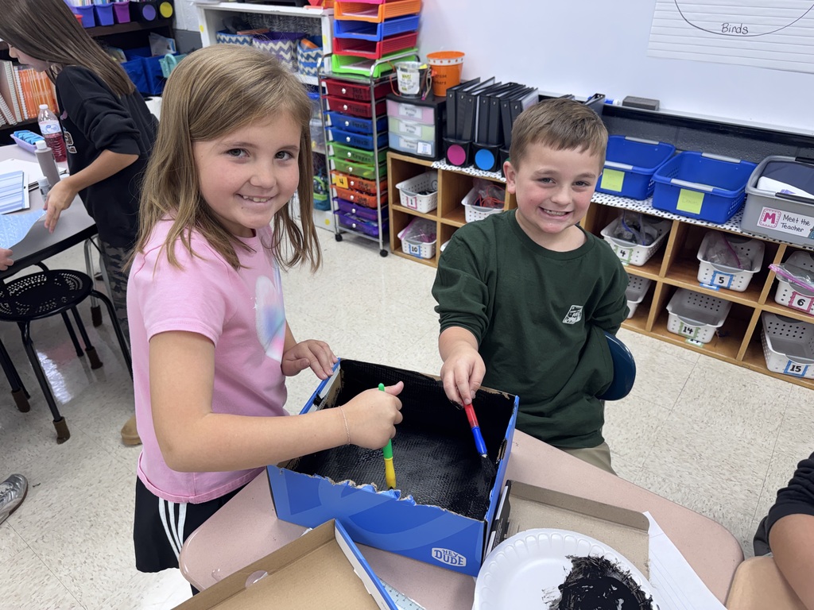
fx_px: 564
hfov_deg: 71.6
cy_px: 305
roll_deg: +1.4
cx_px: 407
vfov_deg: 56.8
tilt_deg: -33.6
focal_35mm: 24
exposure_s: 1/120
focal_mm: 6.76
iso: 100
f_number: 1.78
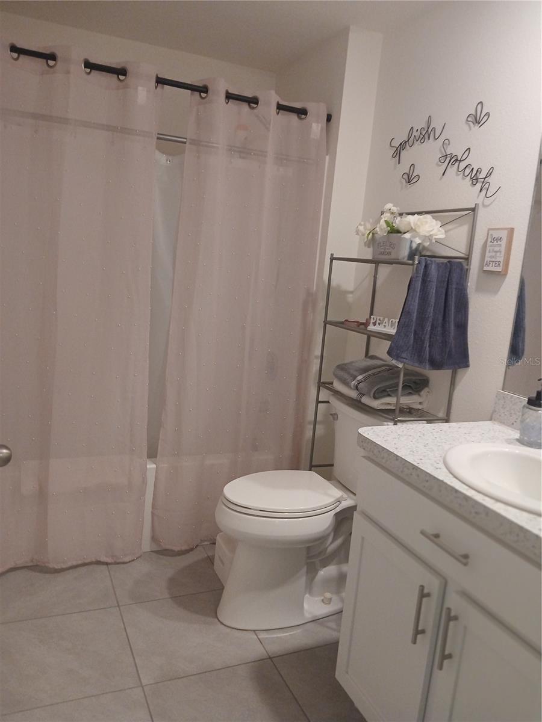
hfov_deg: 53.1
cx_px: 271
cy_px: 361
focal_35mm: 26
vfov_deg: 67.3
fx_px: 543
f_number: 1.8
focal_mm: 3.98
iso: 250
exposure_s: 1/40
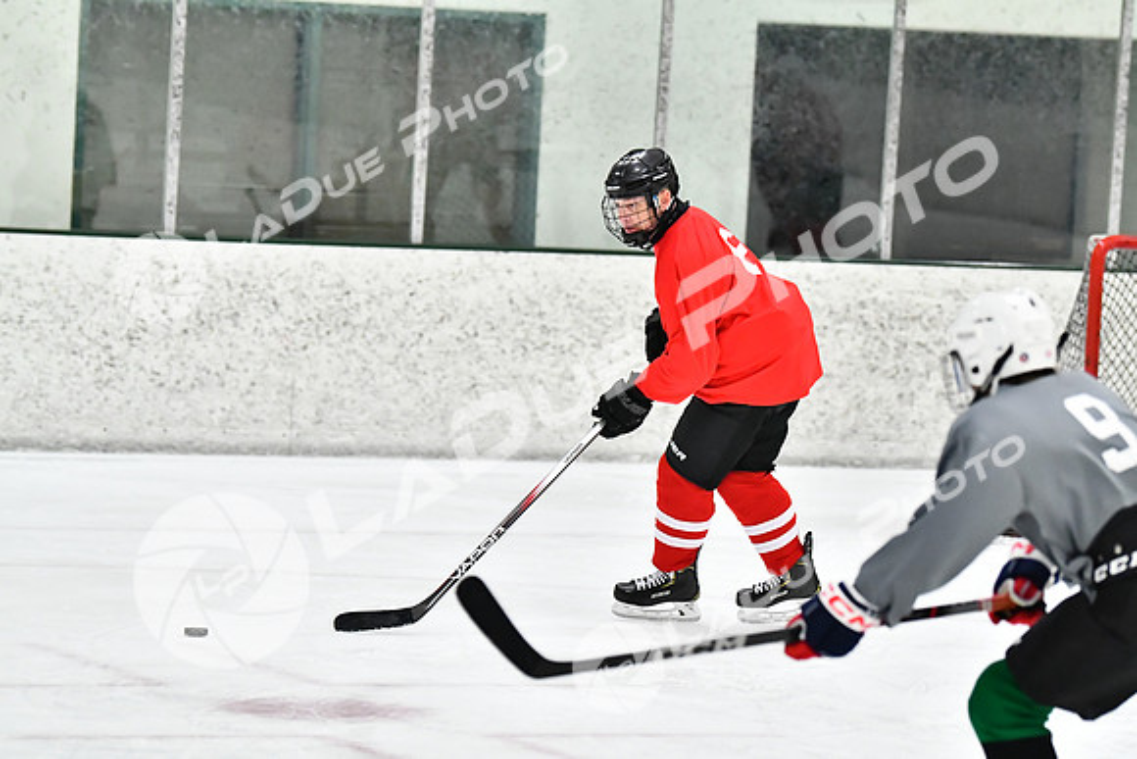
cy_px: 380
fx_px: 6160
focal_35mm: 195
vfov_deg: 7.0
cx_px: 568
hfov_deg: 10.5
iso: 5000
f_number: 2.8
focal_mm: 130
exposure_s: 1/1250
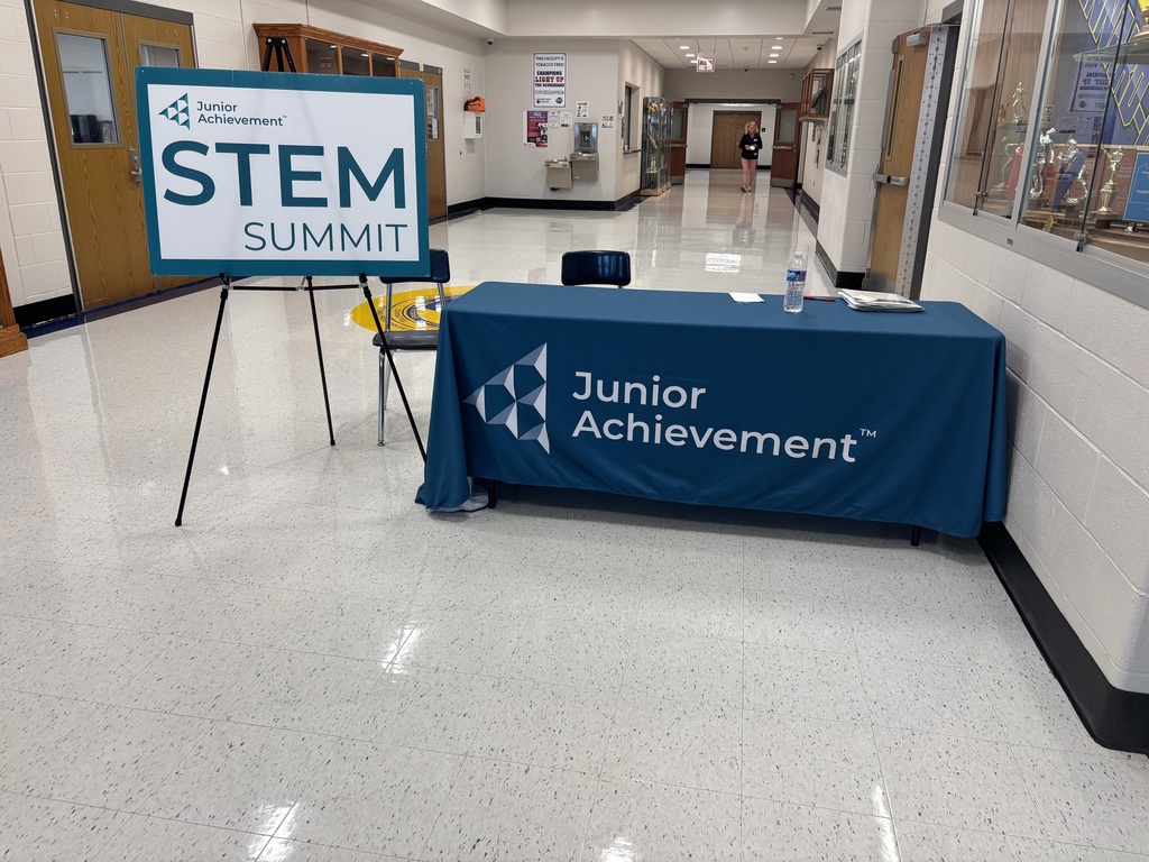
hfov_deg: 67.3
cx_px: 574
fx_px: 863
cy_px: 431
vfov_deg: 53.1
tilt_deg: -19.2
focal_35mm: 26
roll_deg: -0.6
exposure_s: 1/120
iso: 100
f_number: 1.6
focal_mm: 5.96
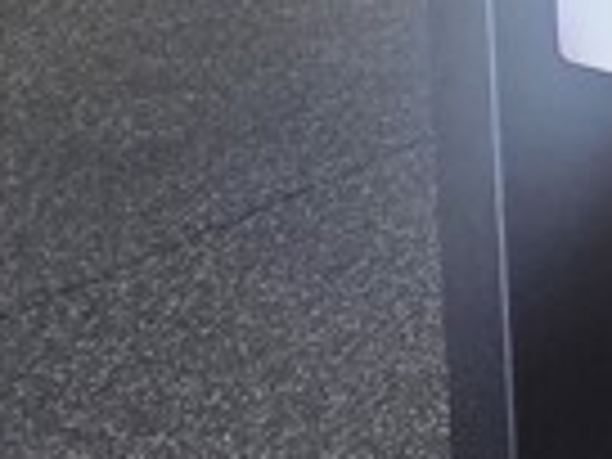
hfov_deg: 13.0
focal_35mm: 98
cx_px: 1598
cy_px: -486
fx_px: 1733
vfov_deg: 12.9
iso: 320
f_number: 2.2
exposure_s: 1/60
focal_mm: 2.2
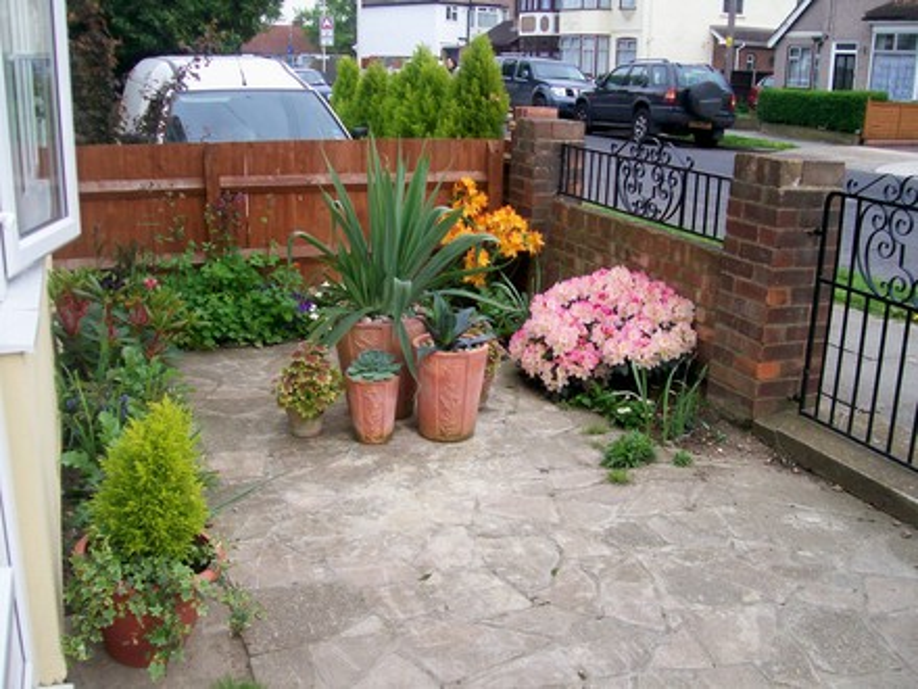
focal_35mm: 36
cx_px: 459
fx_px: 955
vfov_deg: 39.7
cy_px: 344
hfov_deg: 51.4
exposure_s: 1/229
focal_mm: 6
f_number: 2.7
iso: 80
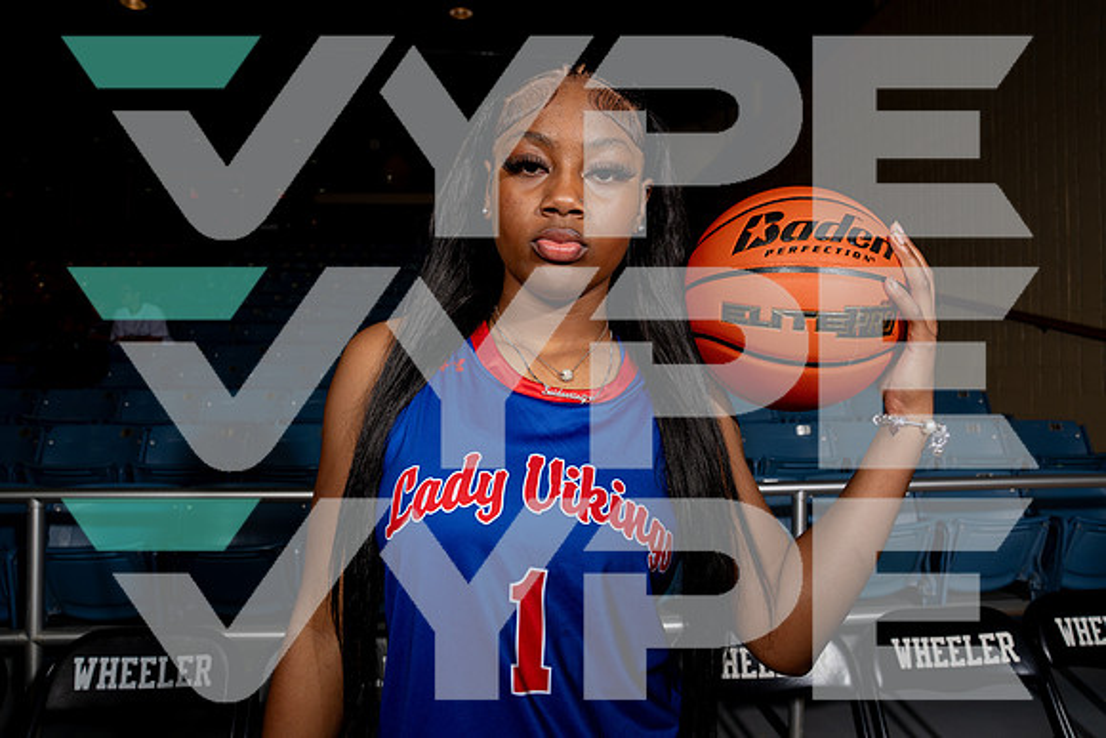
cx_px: 553
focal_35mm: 24
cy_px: 369
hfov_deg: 73.7
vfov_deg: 53.2
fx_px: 737
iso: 250
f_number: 7.1
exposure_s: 1/125
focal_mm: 24
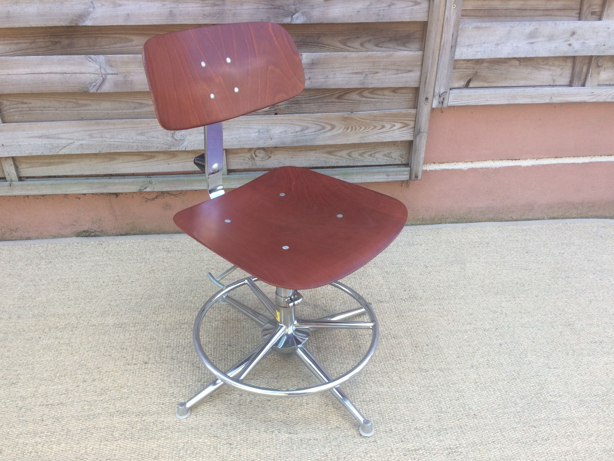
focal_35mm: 31
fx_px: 550
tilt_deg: -33.0
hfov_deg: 58.3
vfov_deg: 45.4
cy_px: 243
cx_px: 295
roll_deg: -0.4
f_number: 2.2
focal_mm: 4.15
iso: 32
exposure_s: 1/103
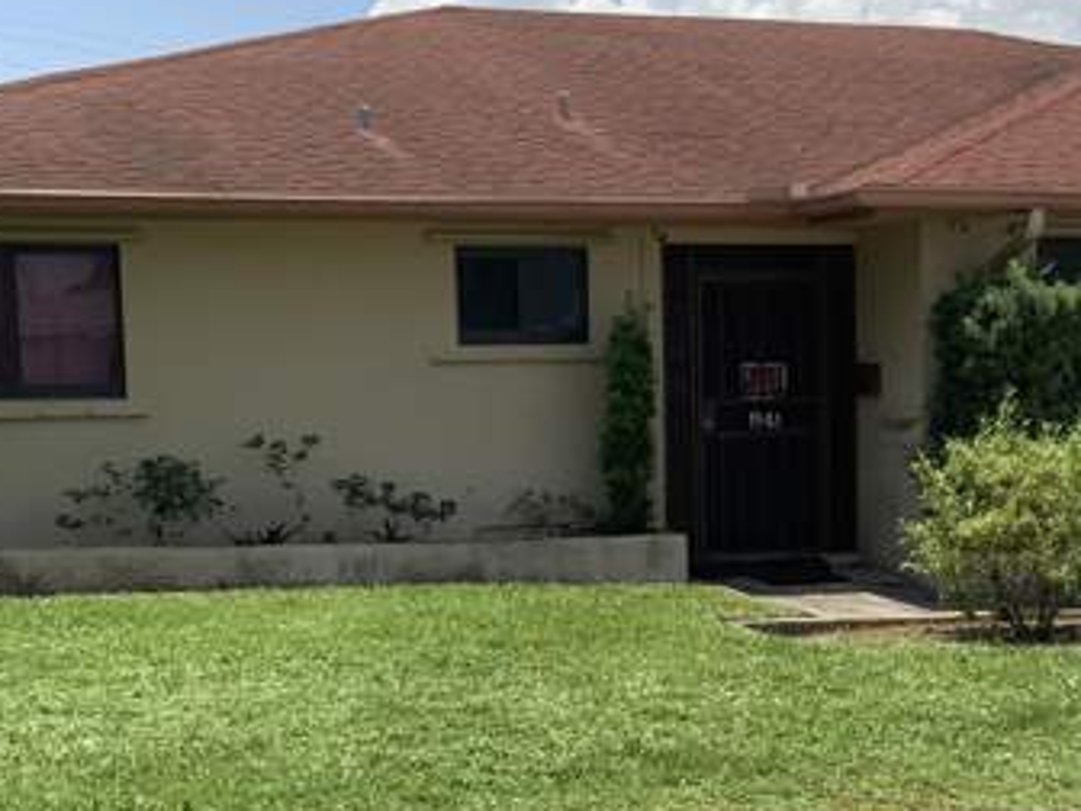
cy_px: 611
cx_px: 698
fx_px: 2155
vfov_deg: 21.1
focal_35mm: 69
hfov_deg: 28.0
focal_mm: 3
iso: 20
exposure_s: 1/2058
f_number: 1.8
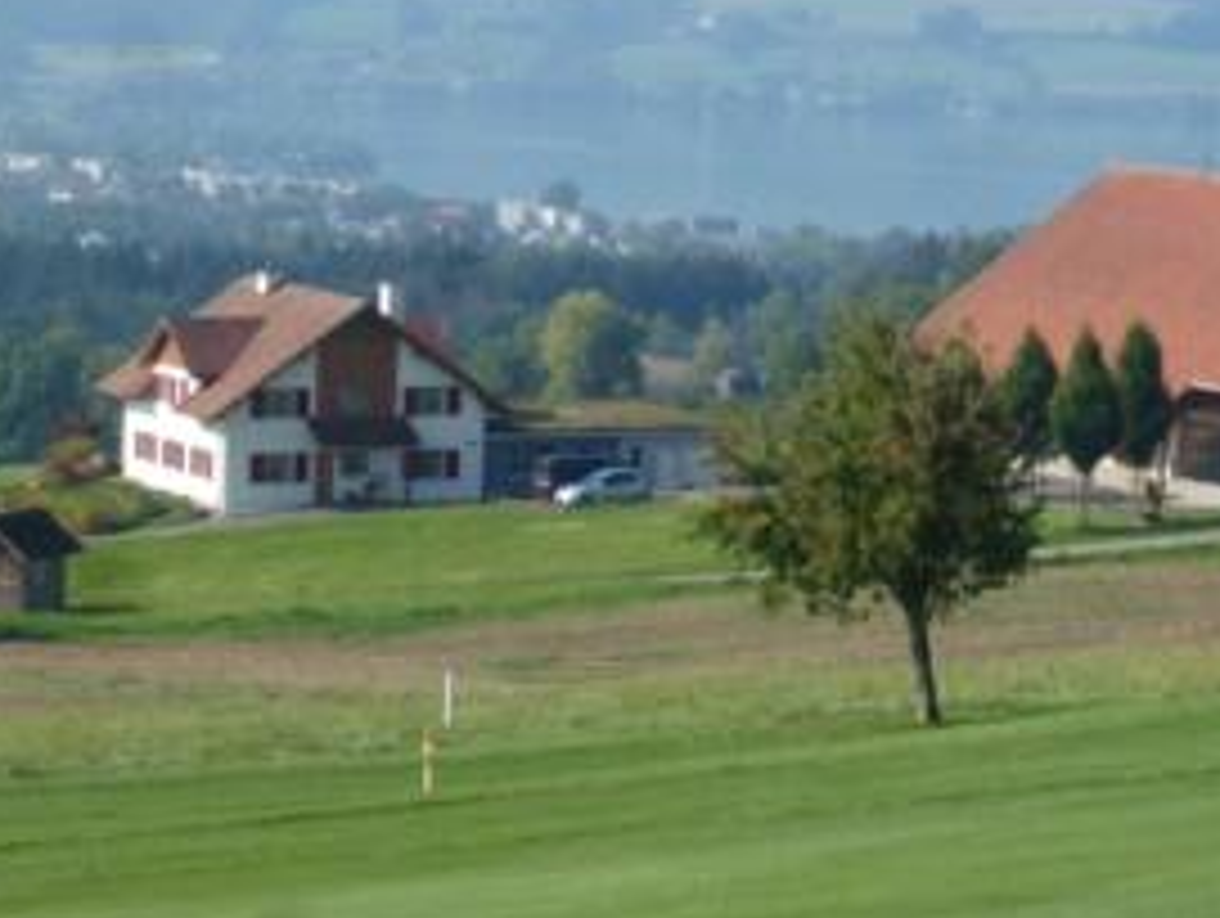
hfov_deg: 12.0
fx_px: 5788
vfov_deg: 9.1
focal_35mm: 164
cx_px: 882
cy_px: 421
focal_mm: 16
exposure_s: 1/500
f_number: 4.9
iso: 100
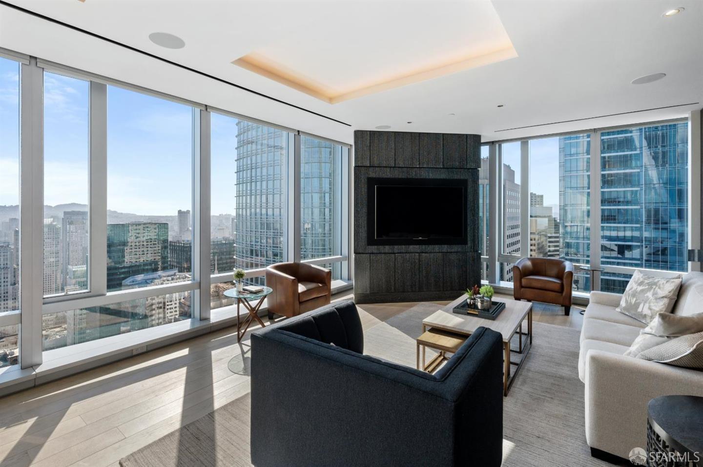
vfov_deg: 73.6
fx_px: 312
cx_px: 352
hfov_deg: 96.8
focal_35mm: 16
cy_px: 234
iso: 400
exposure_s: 1/160
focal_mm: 16
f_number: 11
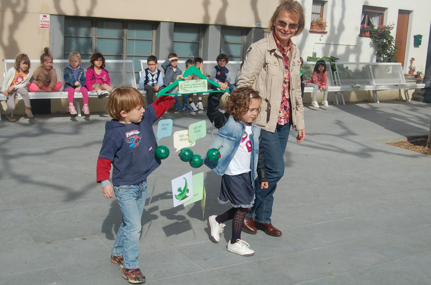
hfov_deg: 38.9
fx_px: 609
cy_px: 140
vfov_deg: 26.4
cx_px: 201
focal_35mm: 51
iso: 200
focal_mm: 30
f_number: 10
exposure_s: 1/400
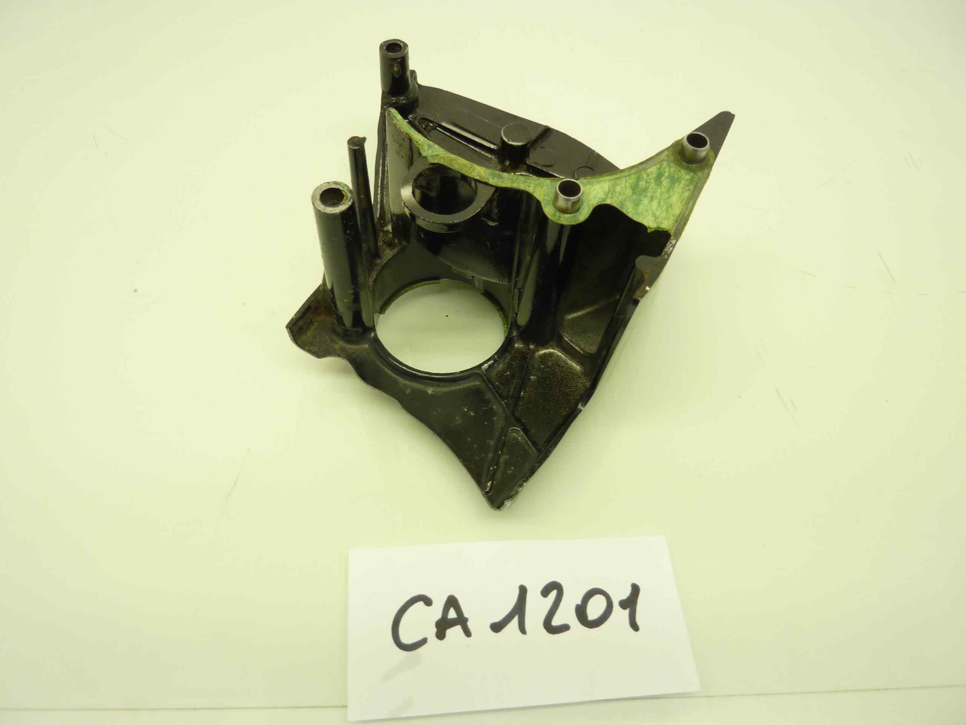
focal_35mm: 25
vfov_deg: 54.9
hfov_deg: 69.4
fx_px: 698
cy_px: 362
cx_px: 483
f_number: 3.3
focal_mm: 4.1
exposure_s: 1/25
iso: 80
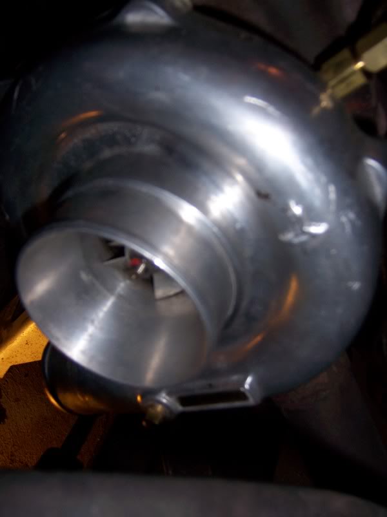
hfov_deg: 39.7
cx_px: 194
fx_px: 537
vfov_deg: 51.4
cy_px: 258
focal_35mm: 36
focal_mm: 6.2
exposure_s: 1/60
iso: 125
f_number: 2.8
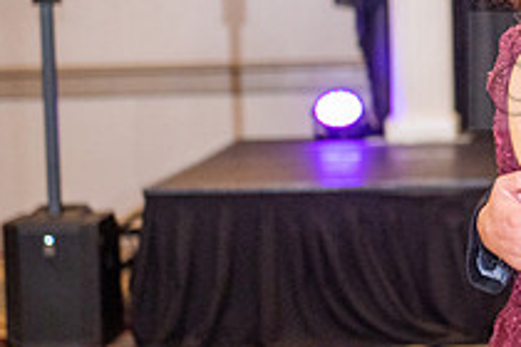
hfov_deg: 10.4
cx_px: 685
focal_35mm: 193
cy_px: 71
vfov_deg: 7.1
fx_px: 2793
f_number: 2.8
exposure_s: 1/160
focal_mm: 70
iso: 1600
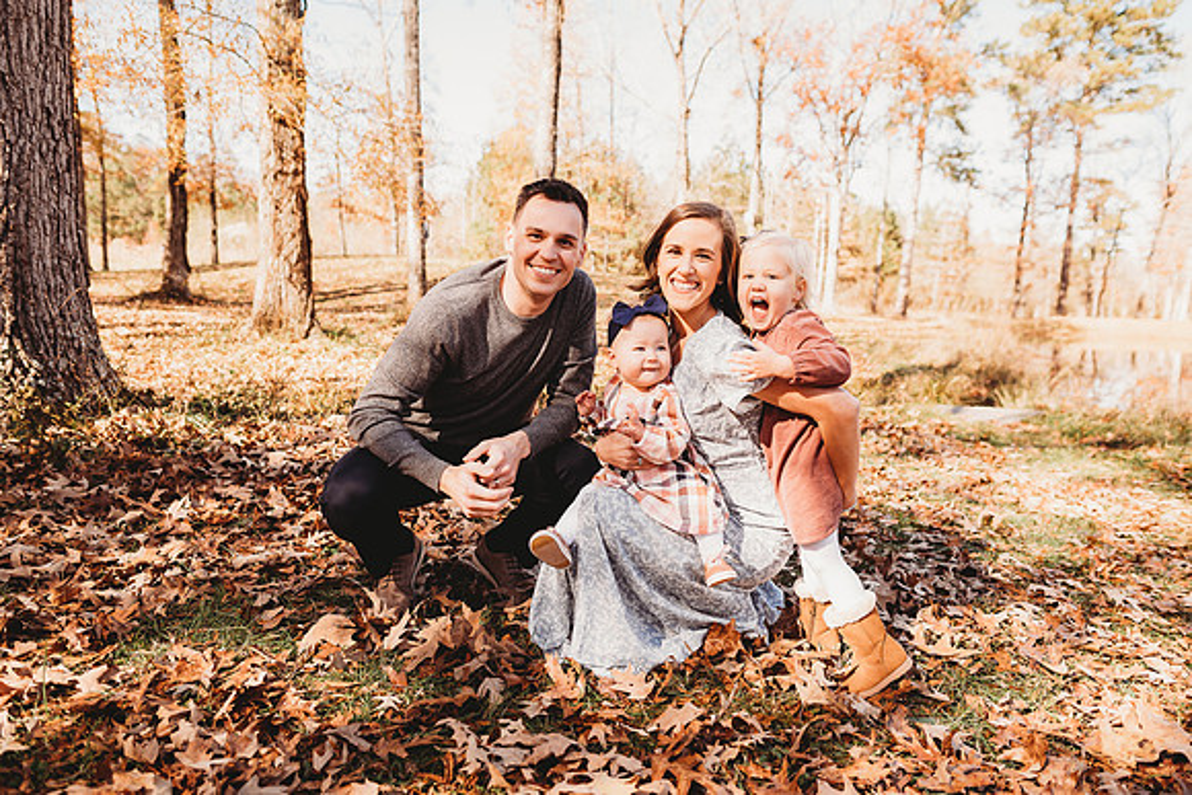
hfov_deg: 73.7
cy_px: 398
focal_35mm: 24
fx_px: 795
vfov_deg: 53.2
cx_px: 596
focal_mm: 24
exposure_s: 1/250
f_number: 2.8
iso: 100
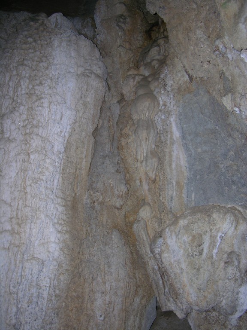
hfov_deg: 40.7
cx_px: 124
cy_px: 165
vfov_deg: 52.6
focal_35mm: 35
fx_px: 333
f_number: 2.8
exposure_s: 1/60.1
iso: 100
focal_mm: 8.9
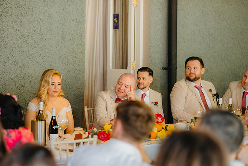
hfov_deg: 22.4
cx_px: 117
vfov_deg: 15.1
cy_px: 81
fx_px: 625
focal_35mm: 91
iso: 800
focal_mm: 85
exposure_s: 1/200
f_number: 2.2
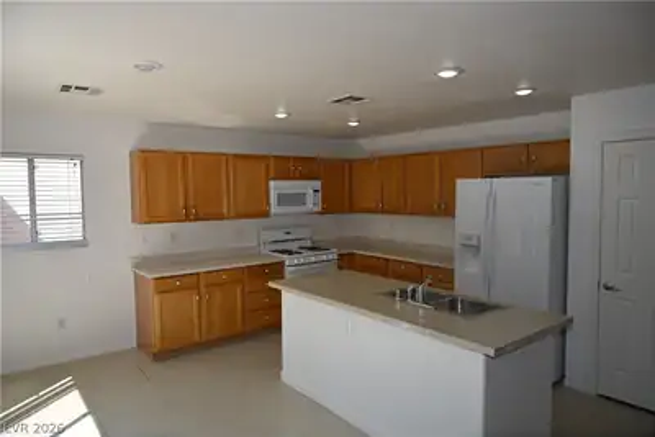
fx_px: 437
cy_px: 218
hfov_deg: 73.7
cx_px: 328
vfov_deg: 53.2
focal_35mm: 24
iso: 64
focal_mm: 24
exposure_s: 1/100
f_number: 5
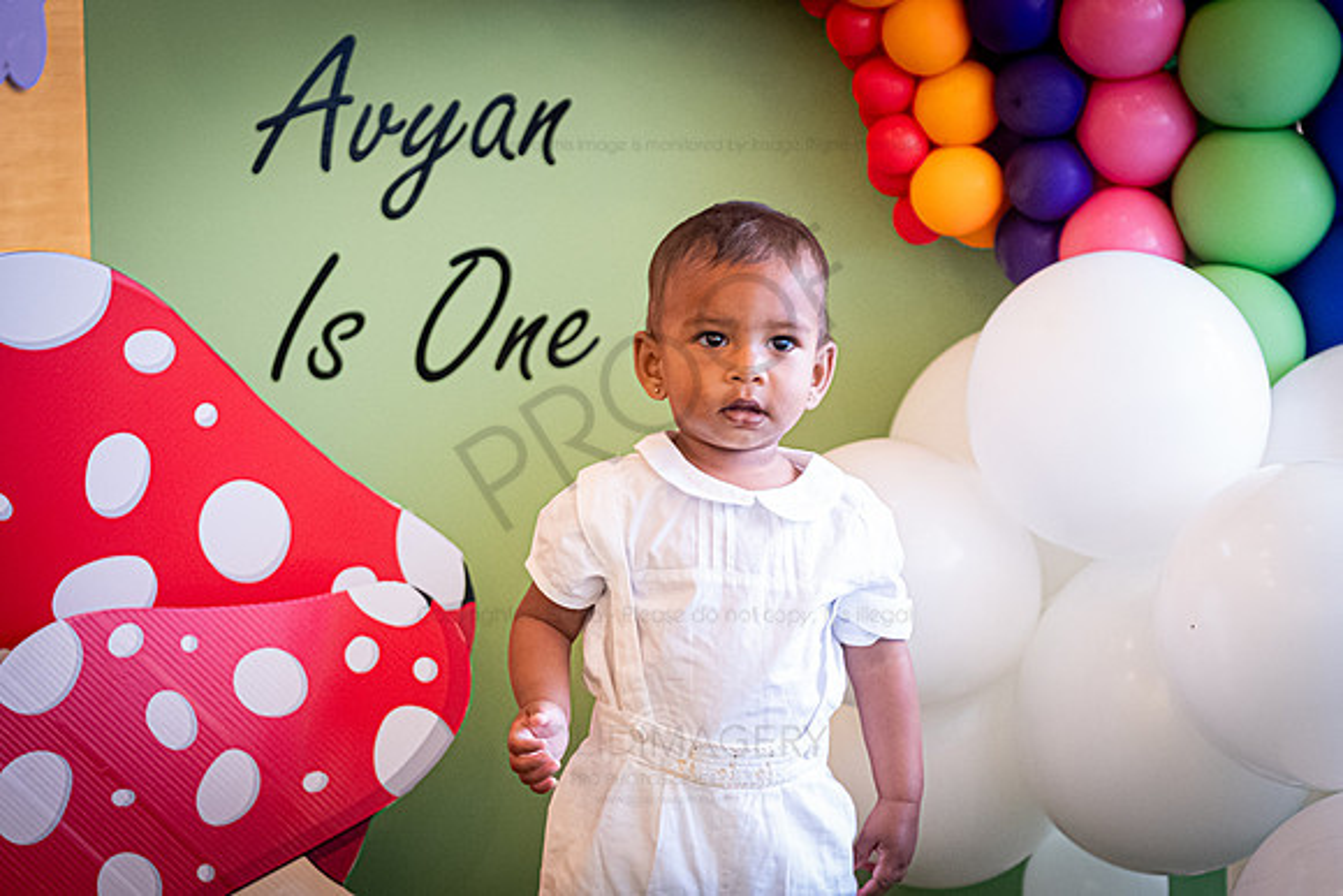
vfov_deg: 8.9
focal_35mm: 154
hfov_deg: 13.3
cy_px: 466
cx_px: 583
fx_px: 5744
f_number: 2.8
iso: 4000
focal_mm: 90.6
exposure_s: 1/60
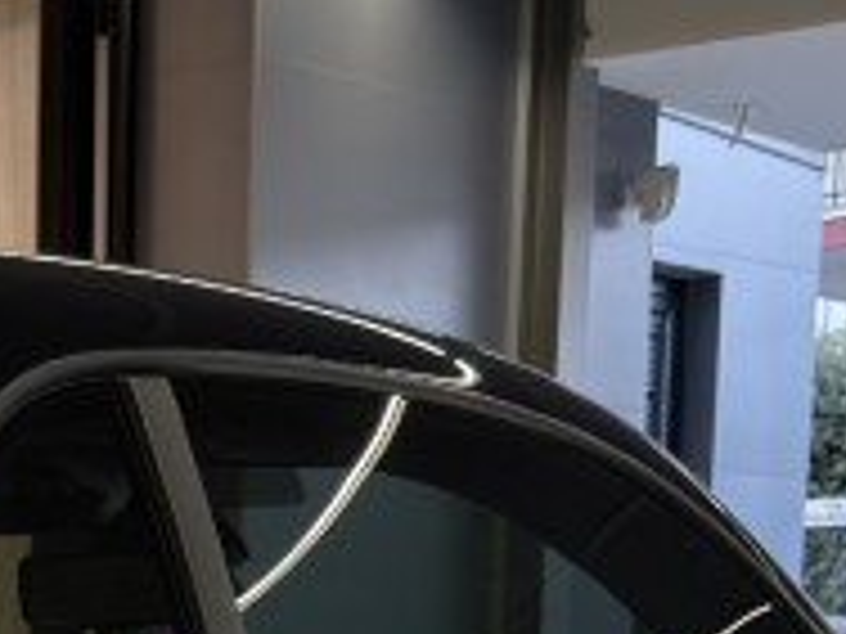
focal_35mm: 131
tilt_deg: -12.9
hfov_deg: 14.4
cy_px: 1488
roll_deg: +1.0
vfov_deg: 10.0
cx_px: -256
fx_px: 3202
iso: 125
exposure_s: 1/50
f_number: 1.78
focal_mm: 6.76
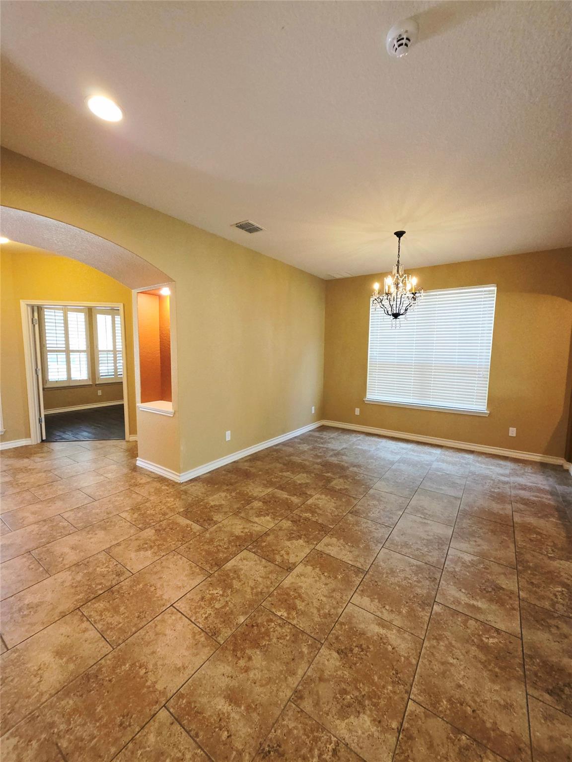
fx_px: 286
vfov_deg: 106.2
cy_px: 381
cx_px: 286
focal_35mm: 13
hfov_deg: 89.9
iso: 200
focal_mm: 2.2
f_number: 1.9
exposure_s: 1/60.2
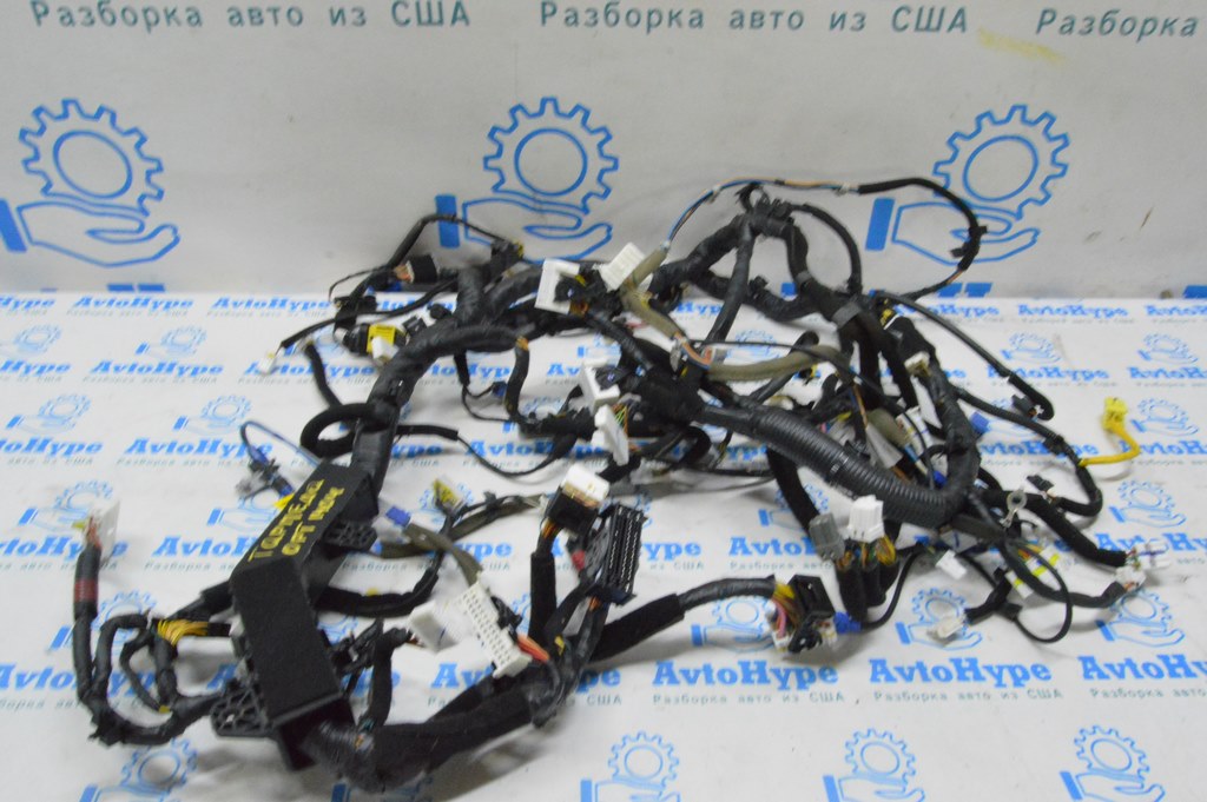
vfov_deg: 47.9
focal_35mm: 27
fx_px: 904
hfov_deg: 67.4
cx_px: 604
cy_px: 401
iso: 6400
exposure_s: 1/20
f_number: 20
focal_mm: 18
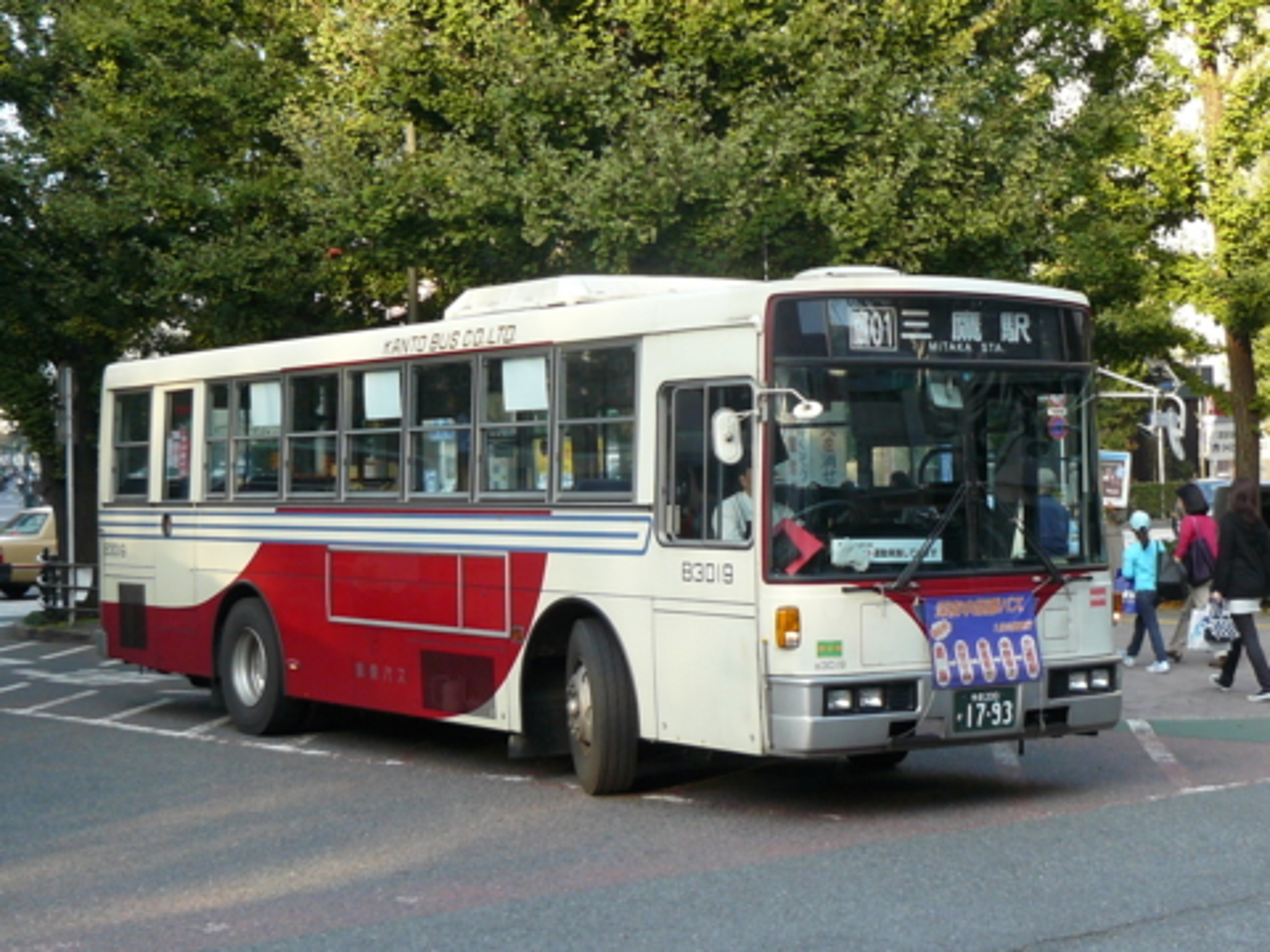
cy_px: 476
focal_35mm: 69
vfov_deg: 21.3
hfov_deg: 28.2
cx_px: 635
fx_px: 2531
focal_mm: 7.6
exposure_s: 1/100
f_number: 2.8
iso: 100
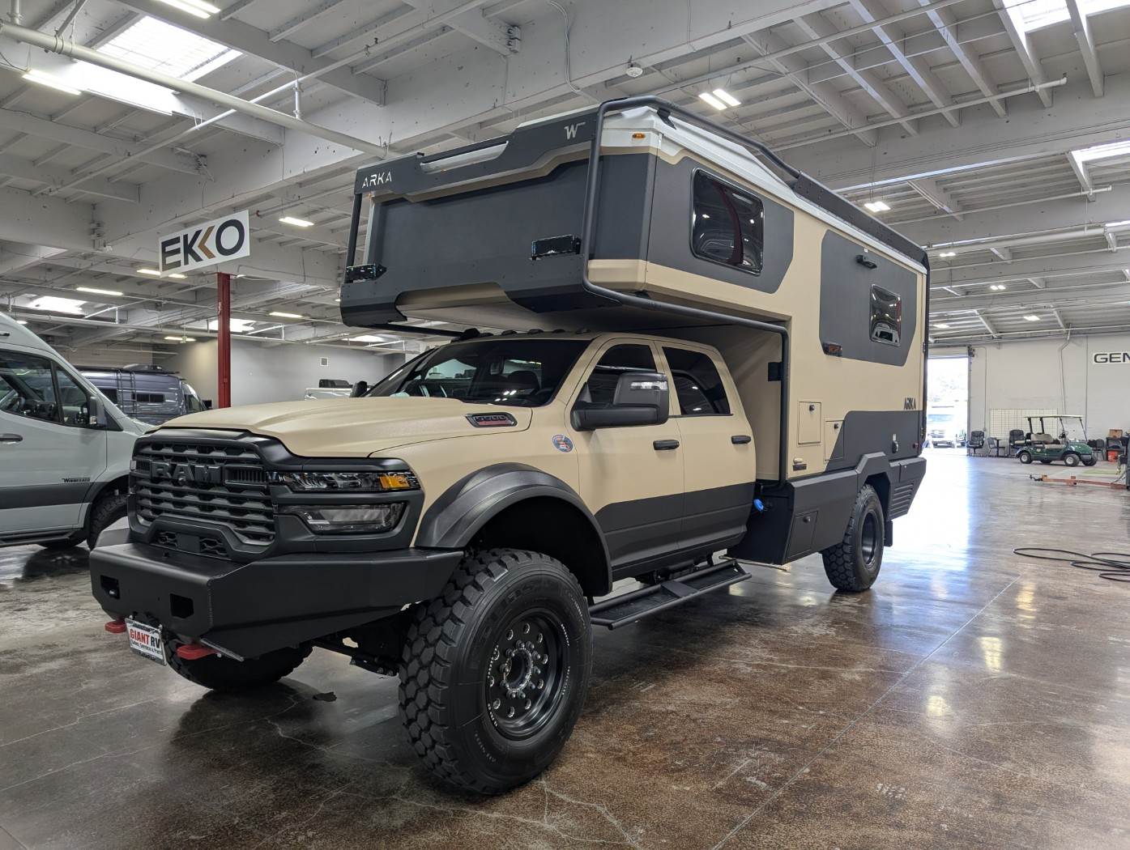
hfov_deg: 71.5
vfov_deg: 56.9
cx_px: 565
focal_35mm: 24
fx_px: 784
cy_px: 425
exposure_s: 1/103
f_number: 1.85
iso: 110
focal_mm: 6.81
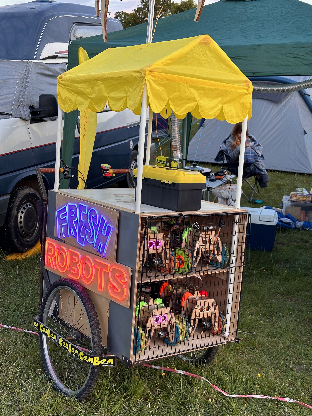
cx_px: 156
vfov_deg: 39.7
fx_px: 577
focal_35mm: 48
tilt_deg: -11.3
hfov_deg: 30.3
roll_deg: +2.5
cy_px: 208
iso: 50
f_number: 1.78
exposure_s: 1/125
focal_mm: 6.86
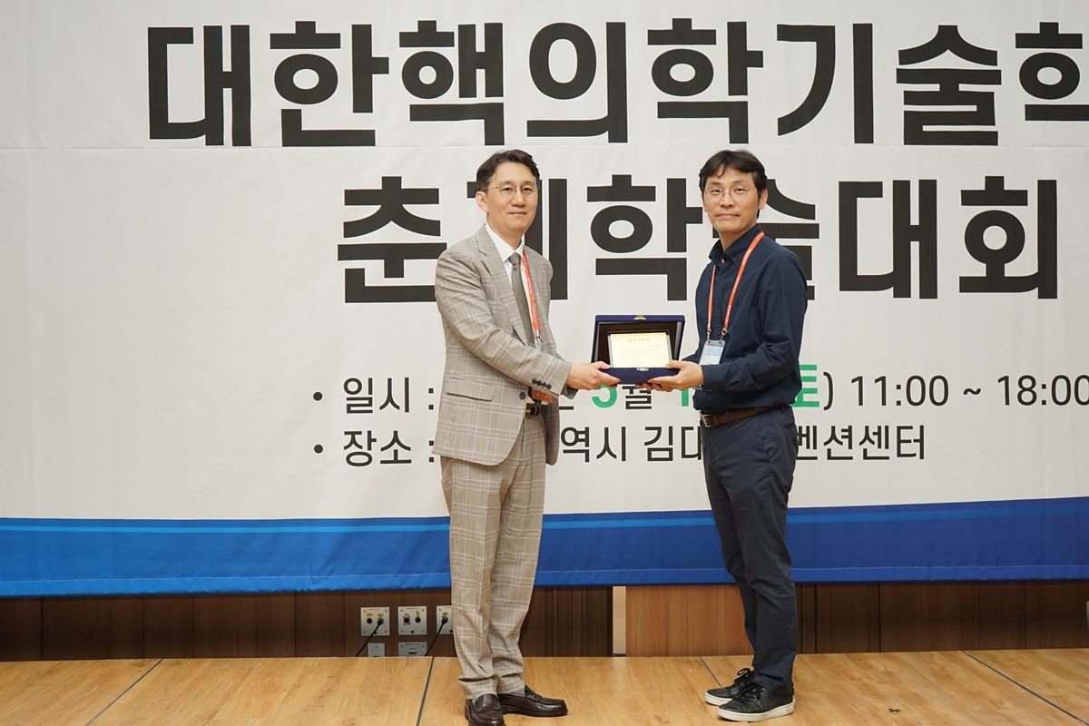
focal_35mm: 44
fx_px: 1331
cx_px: 544
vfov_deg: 30.5
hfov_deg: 44.5
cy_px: 363
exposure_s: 1/200
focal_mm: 44
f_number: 4.5
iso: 250
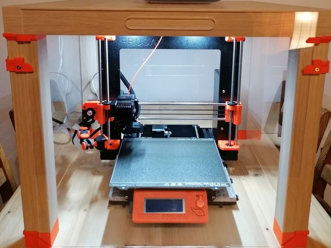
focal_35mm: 28
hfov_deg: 63.4
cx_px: 169
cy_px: 126
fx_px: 268
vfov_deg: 49.8
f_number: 1.8
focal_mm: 4.75
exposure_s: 1/33.3
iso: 320
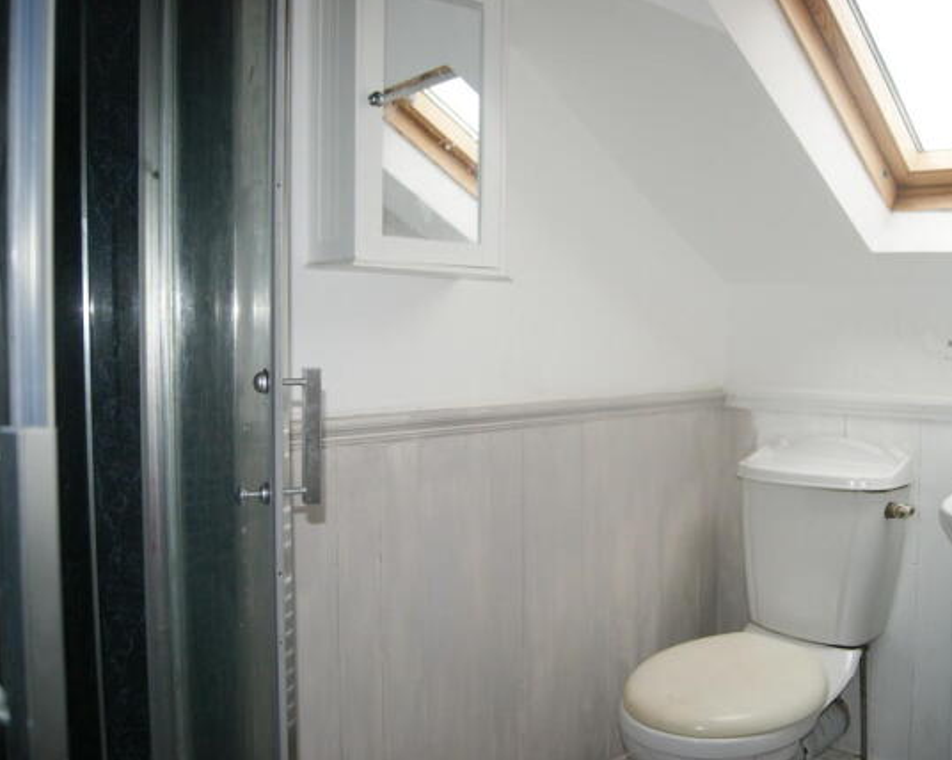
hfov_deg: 56.9
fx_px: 873
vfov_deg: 47.1
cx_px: 551
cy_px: 383
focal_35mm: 31
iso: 320
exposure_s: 1/160
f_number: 4
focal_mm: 18
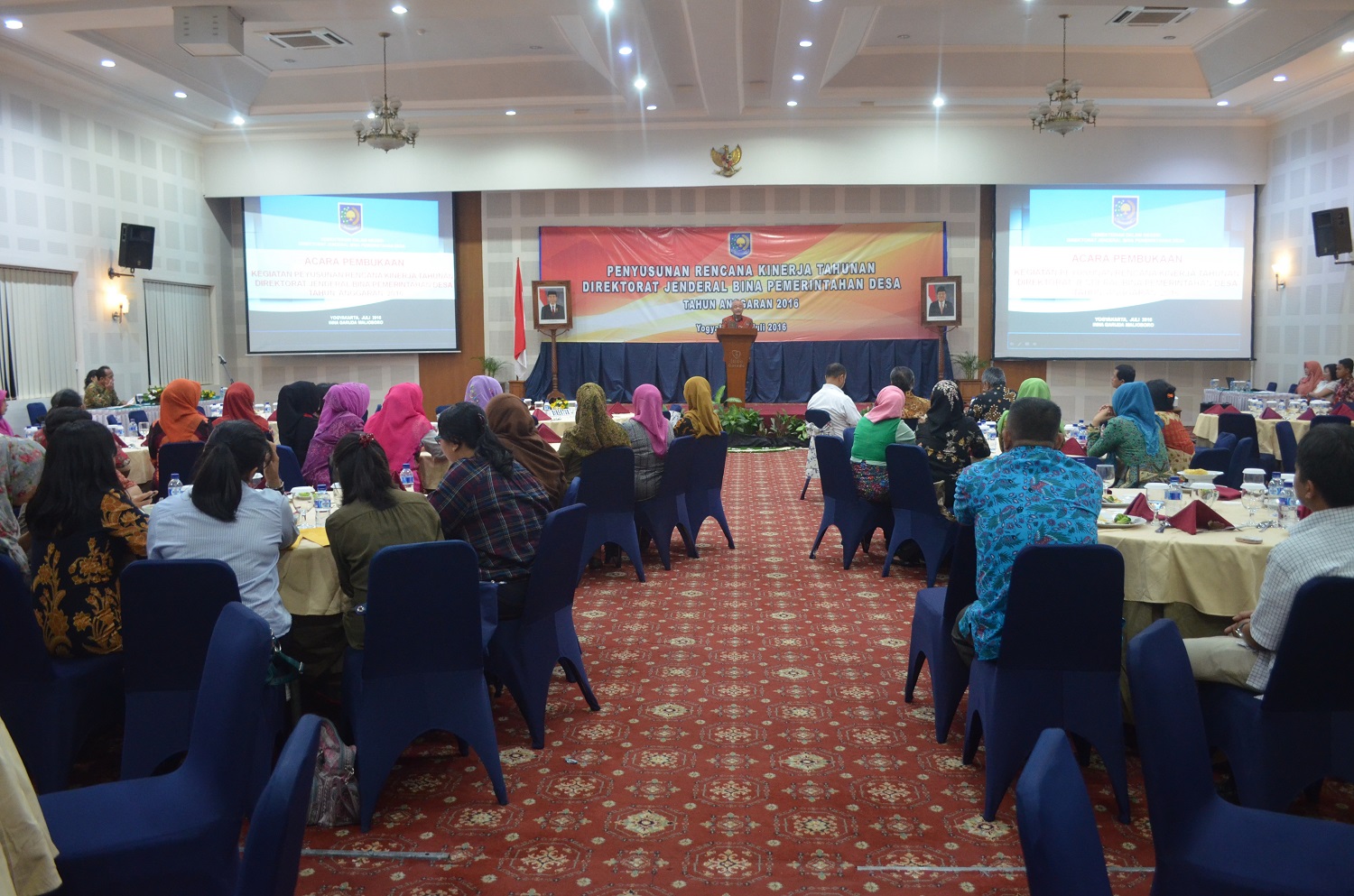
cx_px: 677
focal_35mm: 27
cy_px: 448
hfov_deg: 67.5
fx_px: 1013
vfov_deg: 47.7
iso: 1600
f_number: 3.5
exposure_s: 1/20
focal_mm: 18
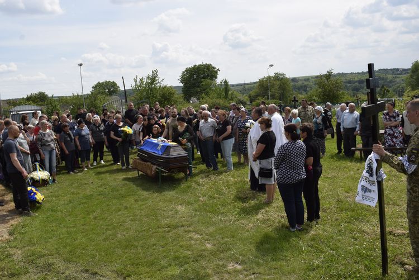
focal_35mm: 33
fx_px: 384
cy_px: 140
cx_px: 210
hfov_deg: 57.2
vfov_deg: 40.0
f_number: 11
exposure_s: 1/200
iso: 100
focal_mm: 22
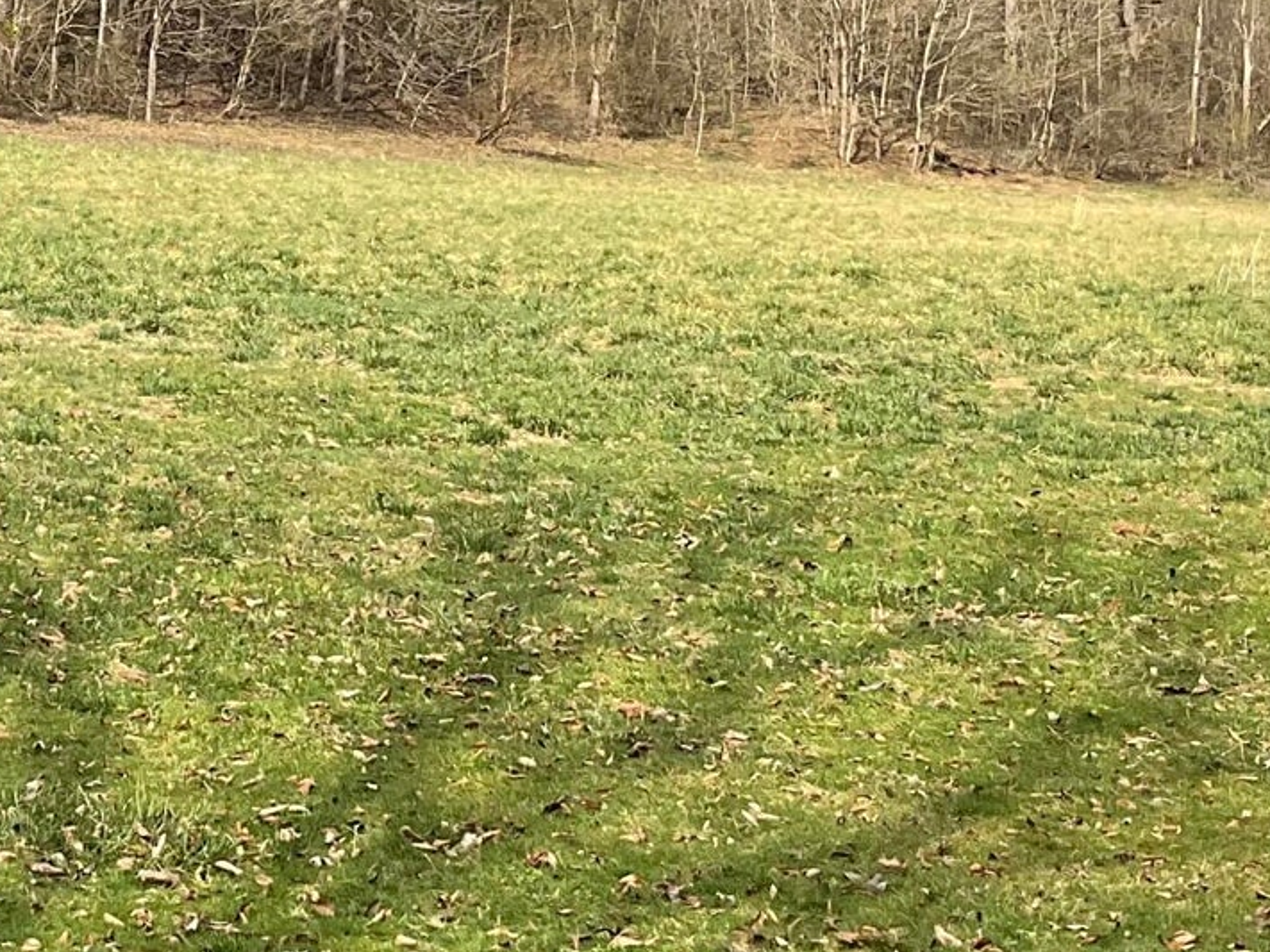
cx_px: -35
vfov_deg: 16.6
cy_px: 23
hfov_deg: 21.6
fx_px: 3191
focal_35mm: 87
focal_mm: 3
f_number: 1.8
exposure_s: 1/1098
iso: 16
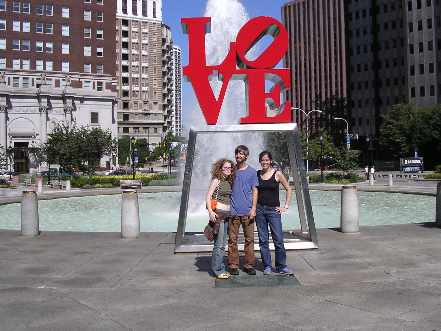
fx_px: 561
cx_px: 236
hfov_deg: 42.9
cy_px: 144
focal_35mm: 44
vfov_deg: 32.8
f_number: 5.6
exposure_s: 1/445
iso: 100
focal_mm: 5.8
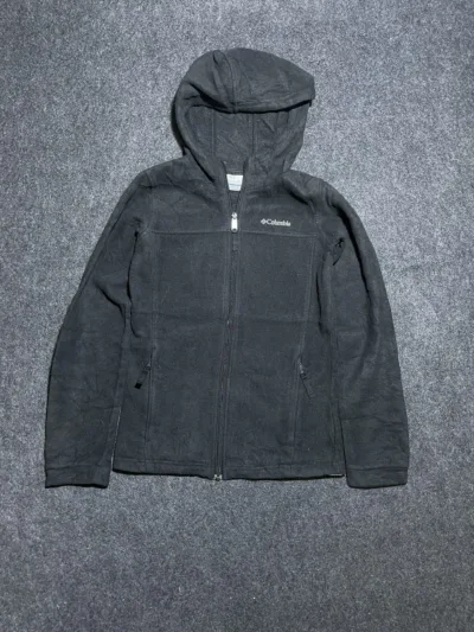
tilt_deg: -58.8
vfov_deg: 67.3
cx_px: 237
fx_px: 475
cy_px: 316
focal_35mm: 26
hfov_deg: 53.1
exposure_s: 1/50
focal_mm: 4.2
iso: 200
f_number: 1.6
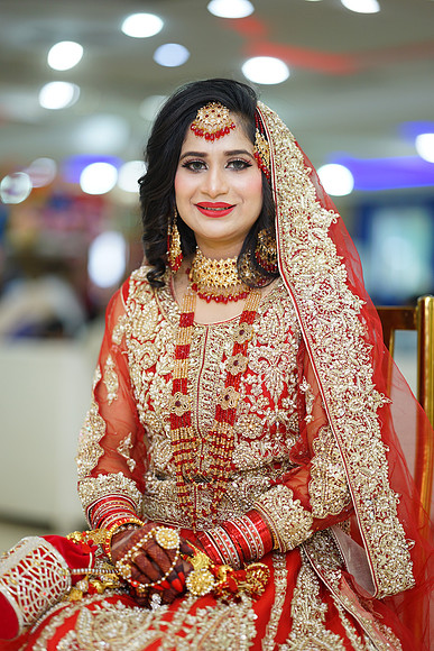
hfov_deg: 16.1
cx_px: 217
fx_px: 1536
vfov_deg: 23.9
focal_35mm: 85
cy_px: 326
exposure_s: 1/160
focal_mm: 85
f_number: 1.4
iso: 160
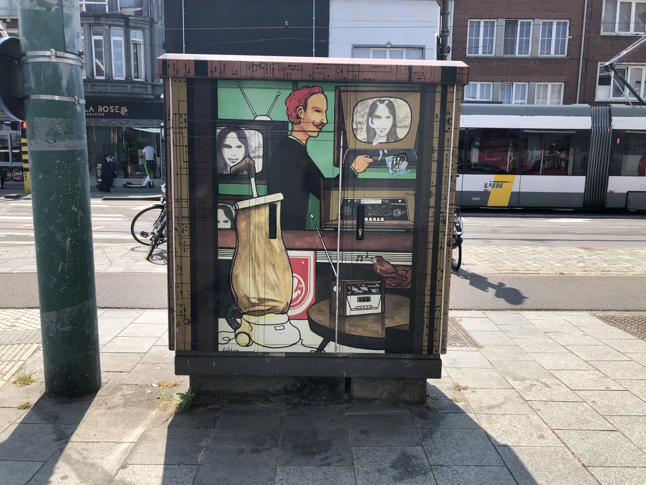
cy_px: 242
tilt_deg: -8.0
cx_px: 323
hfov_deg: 63.4
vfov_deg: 49.7
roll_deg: -0.7
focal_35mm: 28
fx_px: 523
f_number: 1.8
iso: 20
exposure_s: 1/1021
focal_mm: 4
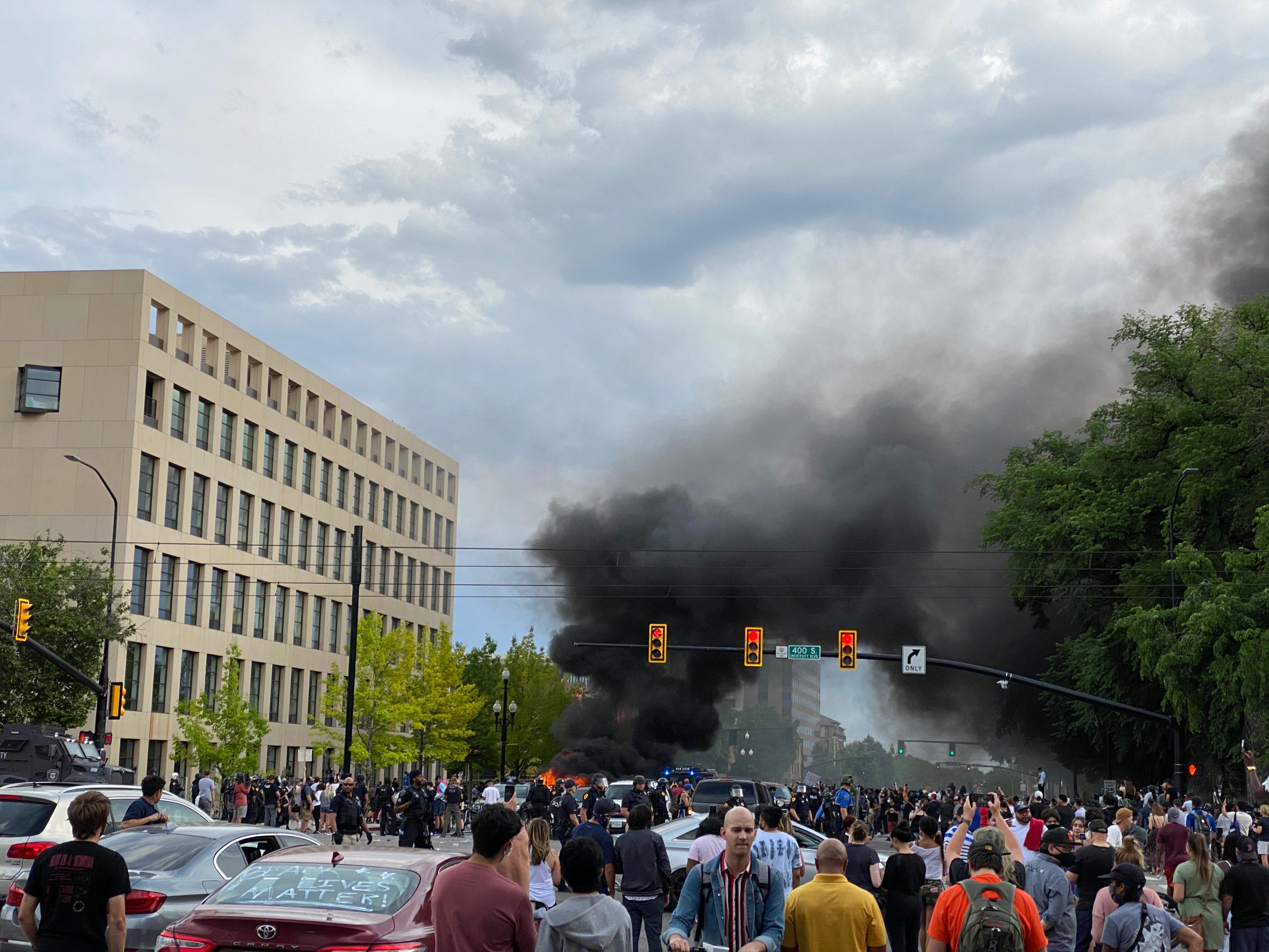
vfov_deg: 28.0
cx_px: 634
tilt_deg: +9.3
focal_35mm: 52
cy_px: 476
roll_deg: -1.4
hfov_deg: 36.8
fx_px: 1906
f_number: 2
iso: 20
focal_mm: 6
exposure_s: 1/1295
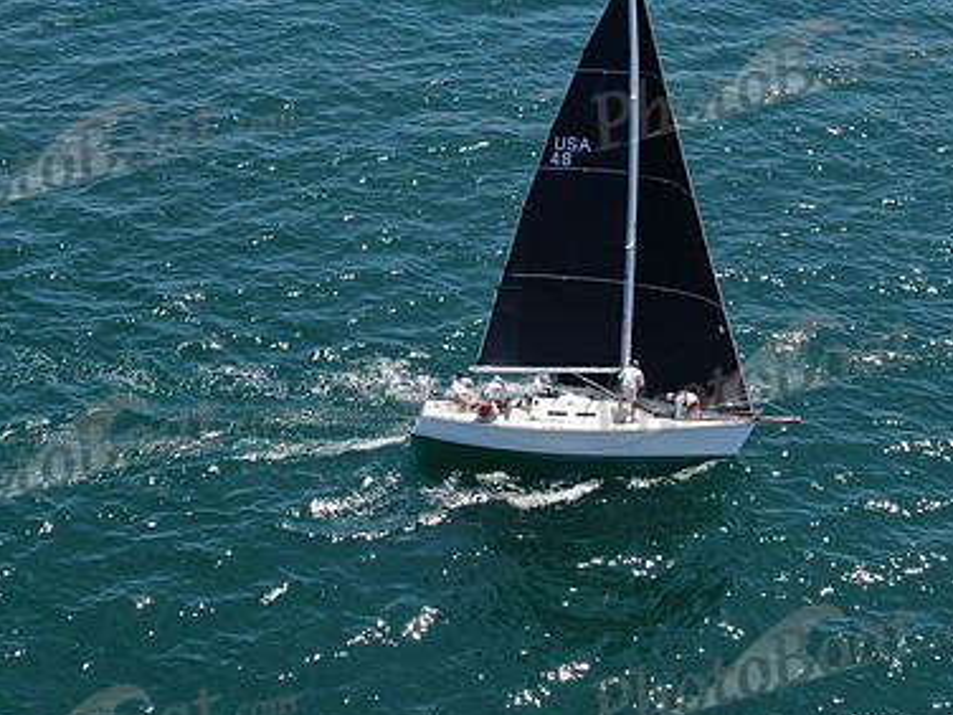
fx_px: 2037
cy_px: 265
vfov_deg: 19.9
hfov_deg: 26.3
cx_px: 446
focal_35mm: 74
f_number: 3.8
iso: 100
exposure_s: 1/640
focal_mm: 8.6
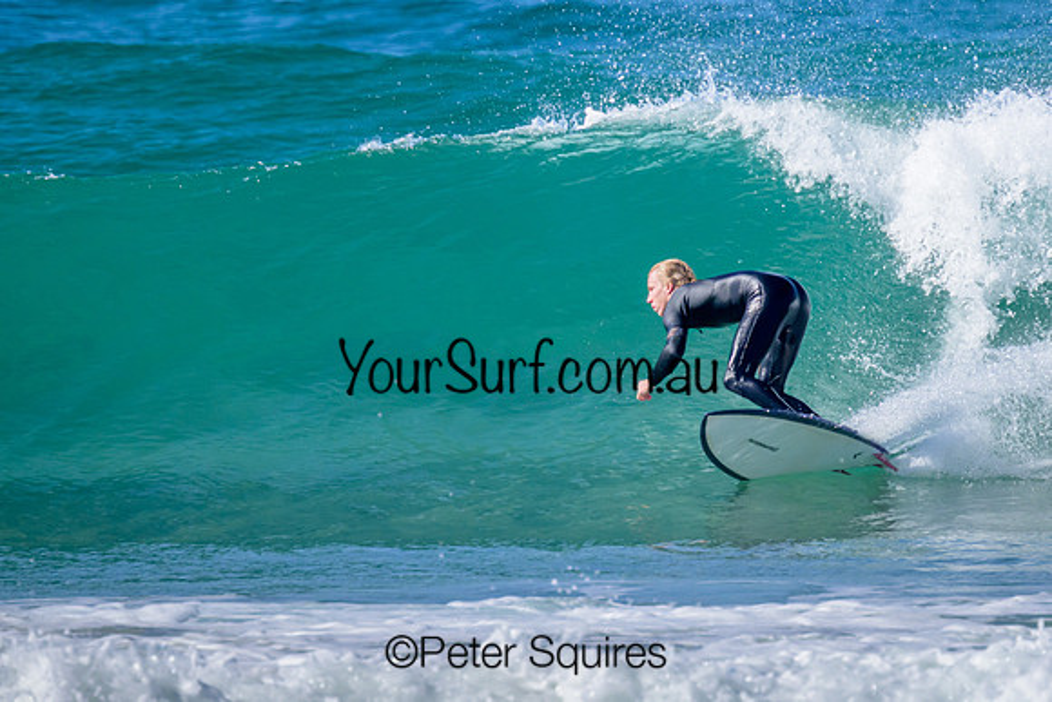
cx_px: 583
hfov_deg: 1.9
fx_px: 31860
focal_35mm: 1090
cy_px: 224
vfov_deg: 1.3
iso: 1400
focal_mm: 800
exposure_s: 1/2000
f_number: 11
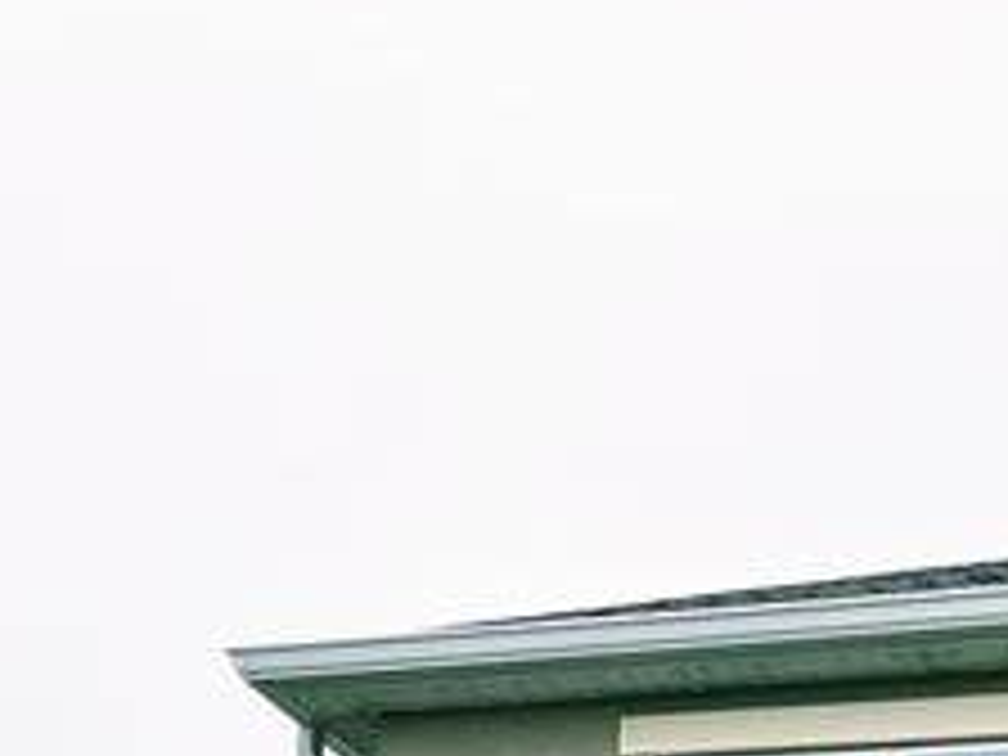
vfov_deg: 11.2
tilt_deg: +6.4
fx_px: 3465
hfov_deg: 15.7
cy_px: 1523
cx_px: 1323
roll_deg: -2.2
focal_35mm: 119
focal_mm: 5.1
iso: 50
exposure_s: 1/2410
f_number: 1.6
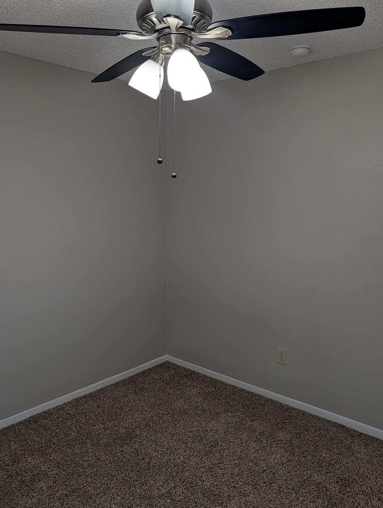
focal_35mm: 29
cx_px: 182
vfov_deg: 61.2
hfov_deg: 48.3
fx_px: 426
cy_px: 210
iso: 48
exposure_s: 1/120
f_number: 1.68
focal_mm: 6.9
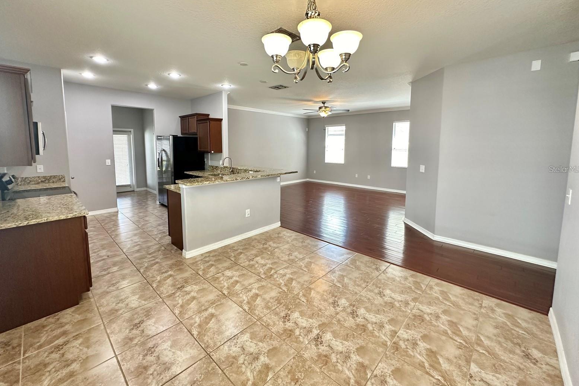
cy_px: 169
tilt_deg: -4.9
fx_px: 241
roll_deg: -0.5
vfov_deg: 77.0
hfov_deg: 100.4
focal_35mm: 15
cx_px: 286
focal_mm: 2.22
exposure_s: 1/60
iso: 200
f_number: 2.2
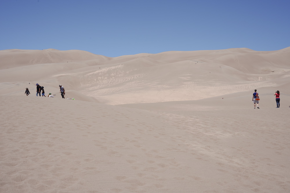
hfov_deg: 42.7
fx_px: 371
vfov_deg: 29.3
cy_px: 96
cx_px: 145
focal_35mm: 46
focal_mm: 46
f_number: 14
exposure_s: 1/160
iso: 80
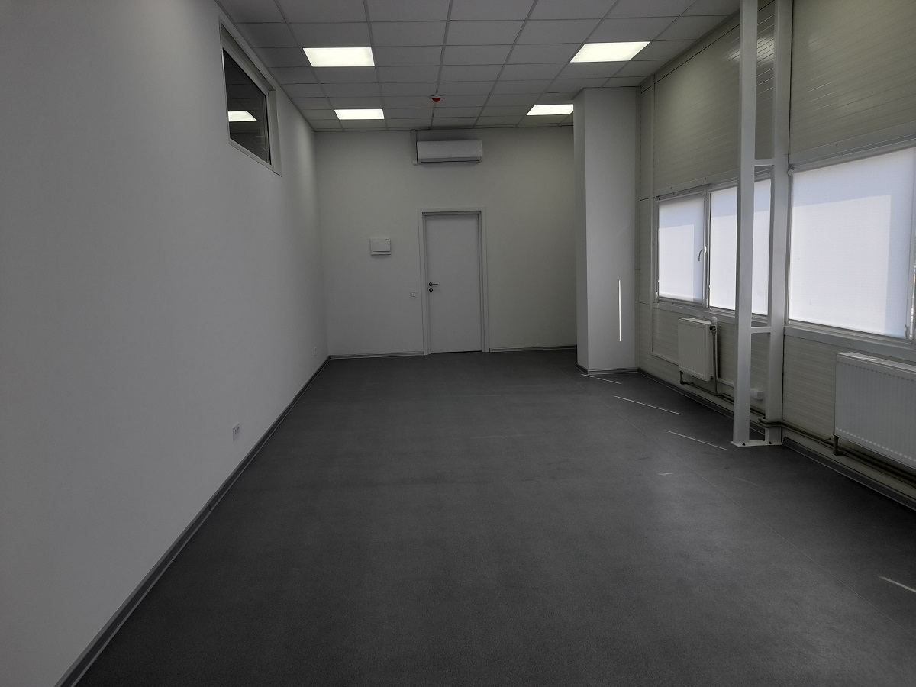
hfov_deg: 69.4
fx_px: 662
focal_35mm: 25
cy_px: 344
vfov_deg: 54.9
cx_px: 458
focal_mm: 4.6
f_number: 2
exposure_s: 1/100
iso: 25
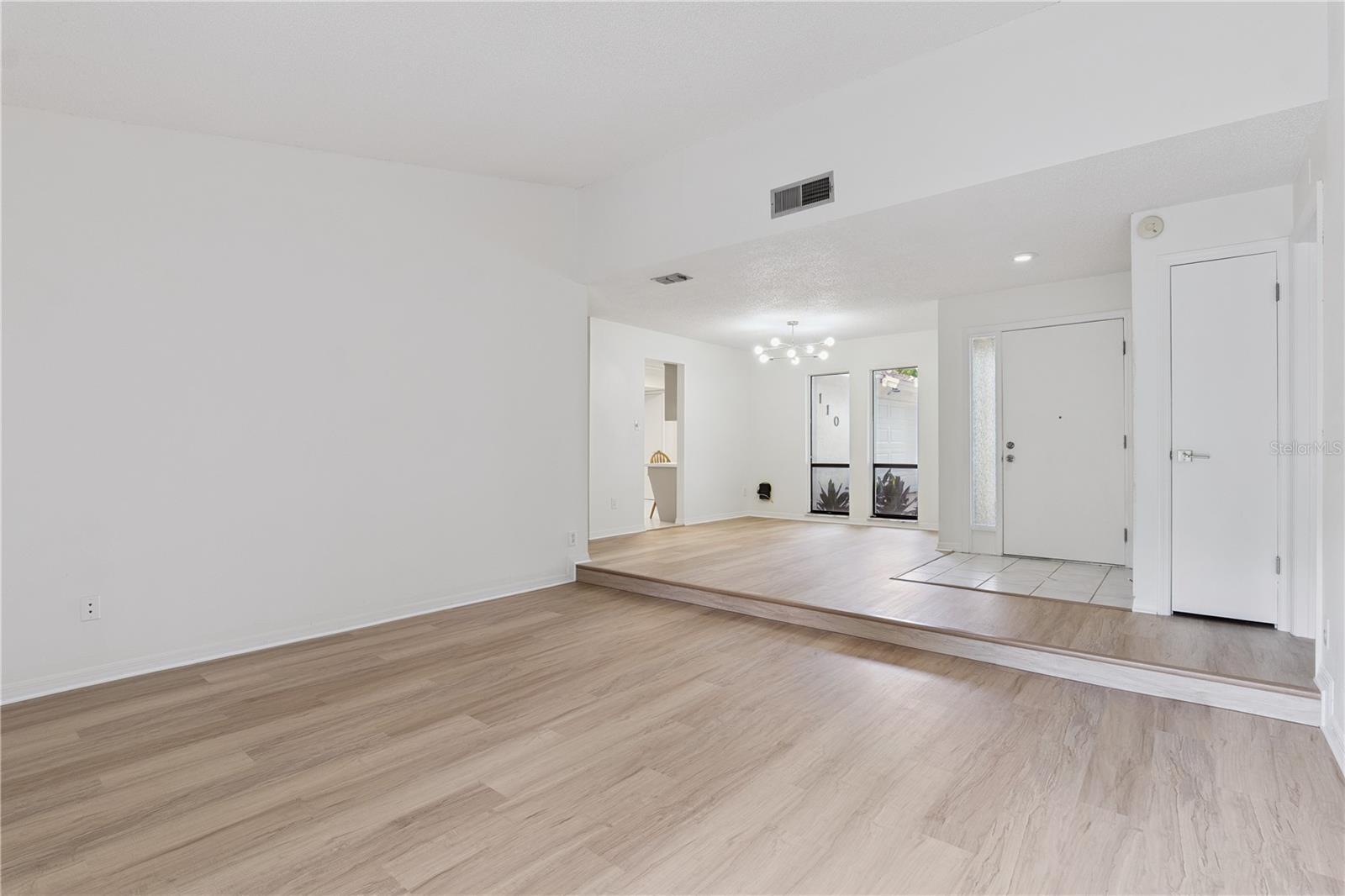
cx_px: 672
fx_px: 598
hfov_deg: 96.7
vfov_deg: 73.7
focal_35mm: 16
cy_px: 448
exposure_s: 1/30
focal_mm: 16
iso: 800
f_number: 10
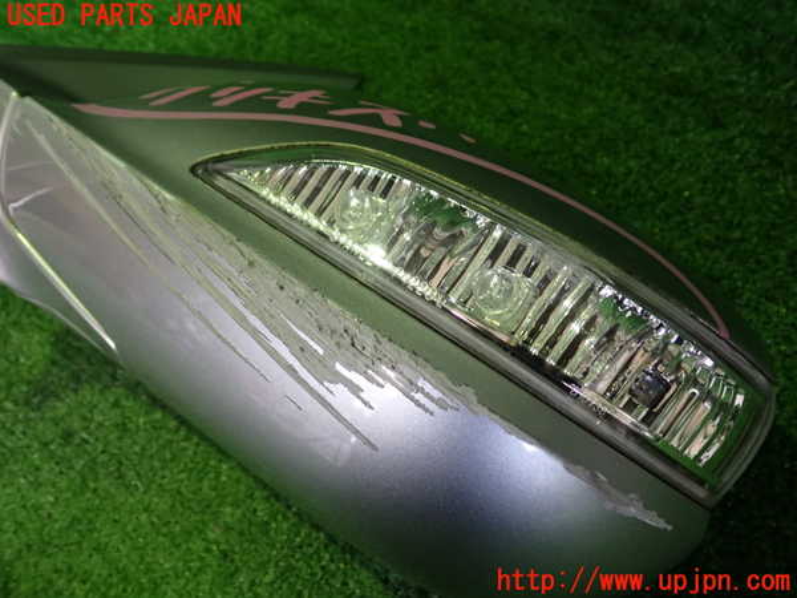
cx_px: 398
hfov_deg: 60.0
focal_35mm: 30
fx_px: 691
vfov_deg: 46.8
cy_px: 299
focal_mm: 5.4
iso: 250
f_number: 2.3
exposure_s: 1/30
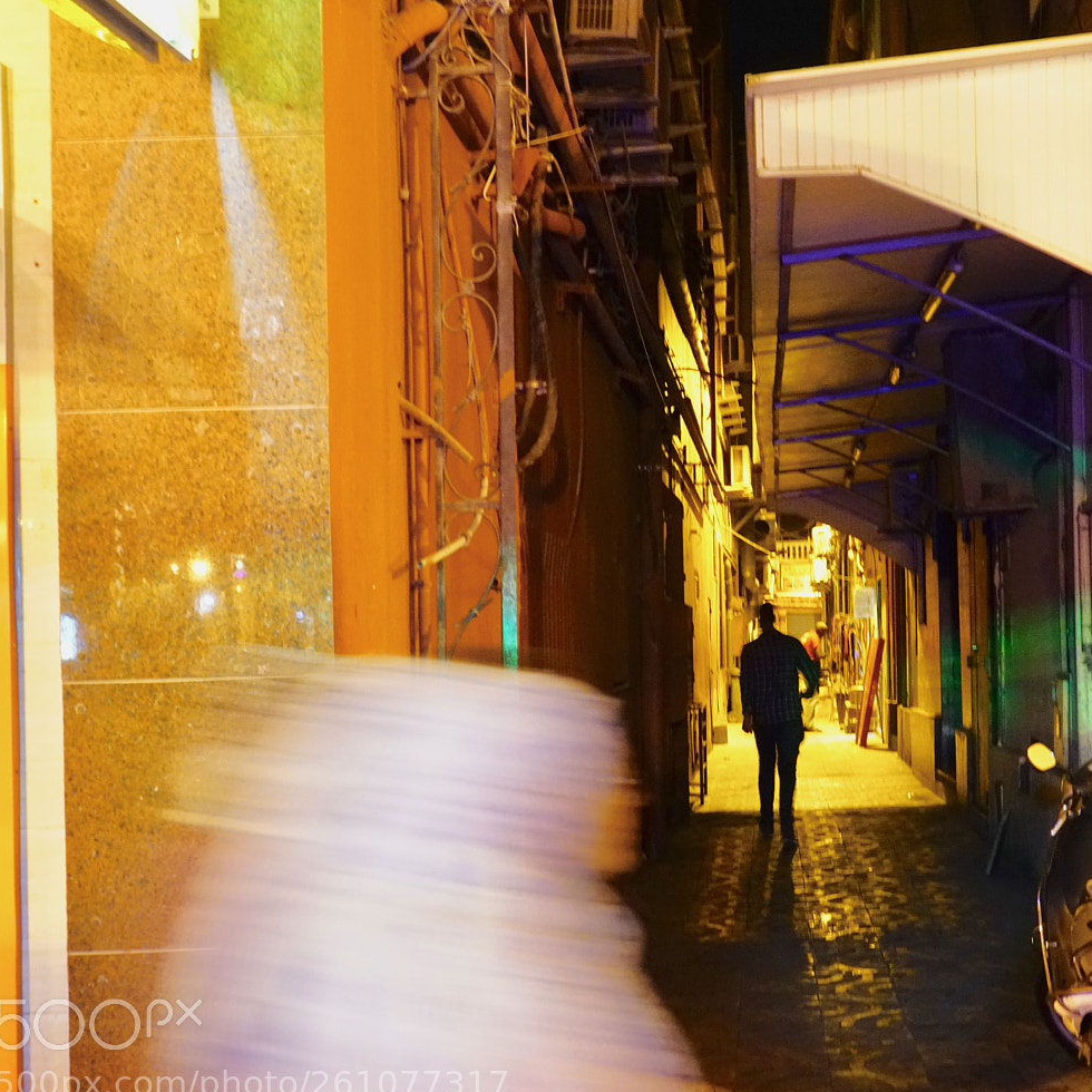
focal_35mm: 43
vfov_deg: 39.2
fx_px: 1535
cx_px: 817
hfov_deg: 38.2
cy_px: 577
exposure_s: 1/5
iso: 6400
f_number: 7.1
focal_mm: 31
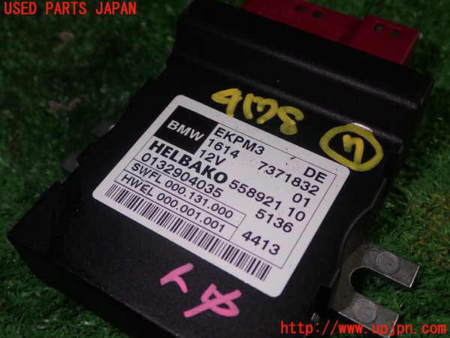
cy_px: 169
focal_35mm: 41
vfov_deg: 35.1
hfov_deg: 45.8
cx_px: 225
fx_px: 533
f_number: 8
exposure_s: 1/40
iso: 200
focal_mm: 7.31
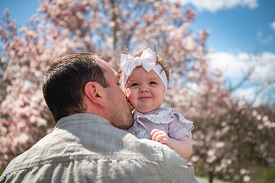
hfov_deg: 46.4
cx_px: 138
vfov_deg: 31.9
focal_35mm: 42
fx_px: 321
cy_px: 92
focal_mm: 42
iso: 400
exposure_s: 1/8000
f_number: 2.8
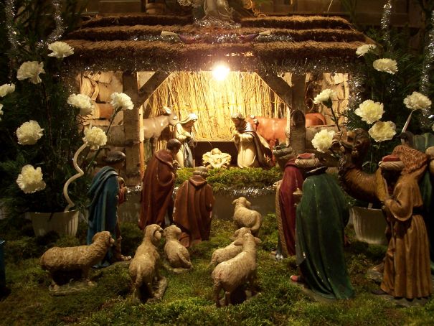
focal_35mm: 34
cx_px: 217
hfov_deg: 53.9
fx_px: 426
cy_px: 163
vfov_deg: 41.8
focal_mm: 5.6
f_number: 2.7
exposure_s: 1/8
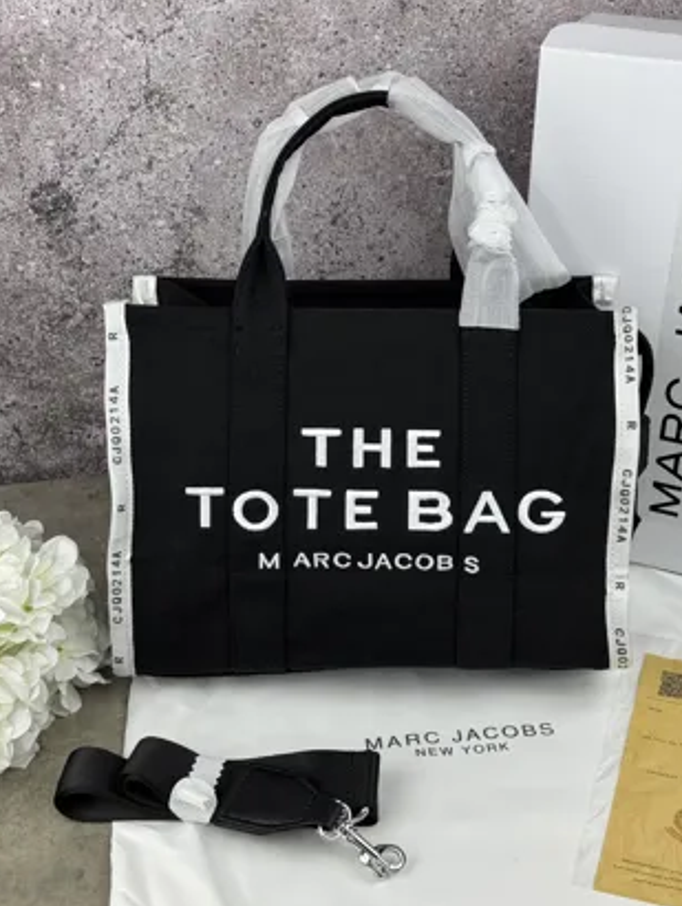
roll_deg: +0.1
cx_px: 391
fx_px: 1469
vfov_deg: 34.3
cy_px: 421
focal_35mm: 56
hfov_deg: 26.1
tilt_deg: -29.9
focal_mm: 6.76
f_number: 1.78
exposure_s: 1/454
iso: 64
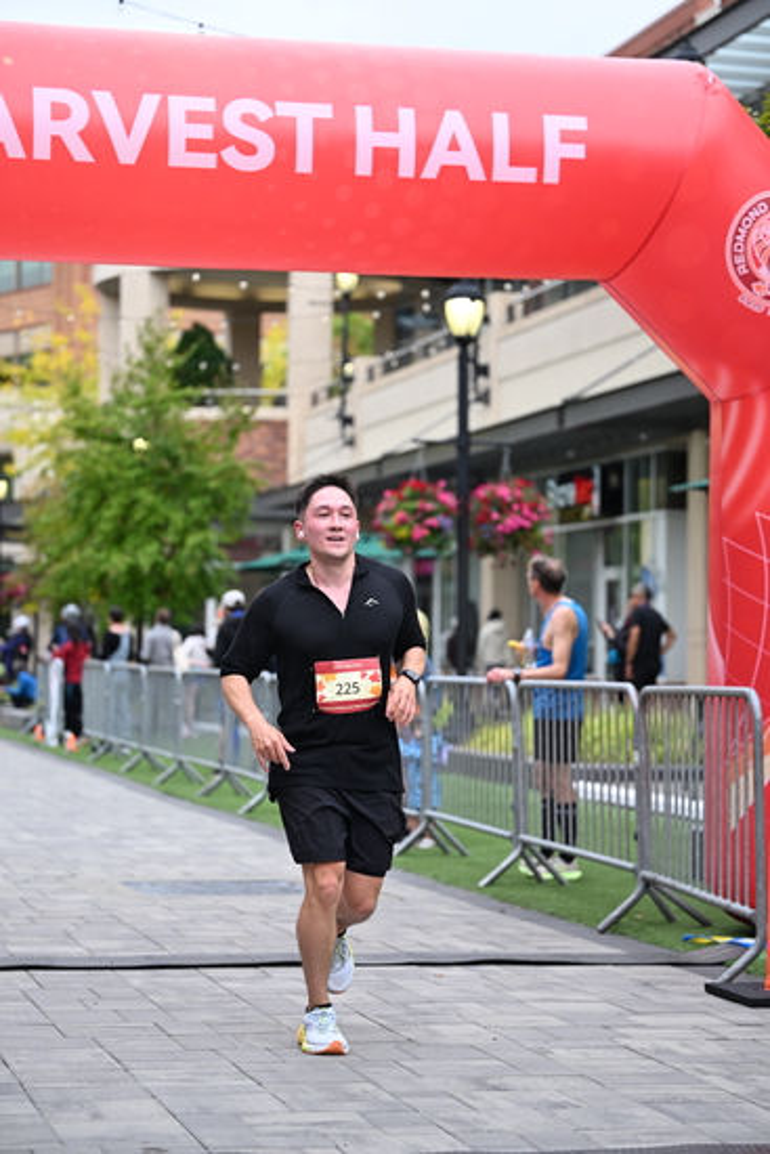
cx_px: 385
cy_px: 577
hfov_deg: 16.7
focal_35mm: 82
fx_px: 2629
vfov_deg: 24.8
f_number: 2.8
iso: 640
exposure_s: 1/2000
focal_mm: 82
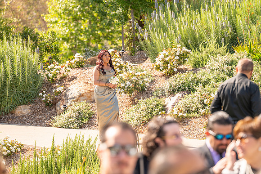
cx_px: 130
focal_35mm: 175
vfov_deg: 7.9
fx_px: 1269
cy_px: 87
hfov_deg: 11.7
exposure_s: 1/800
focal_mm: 175
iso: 200
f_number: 4.5
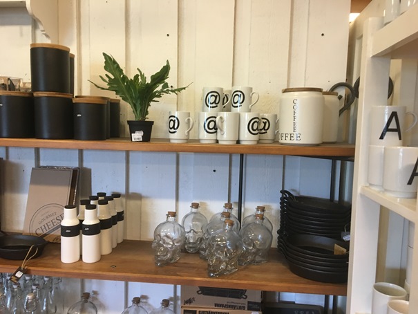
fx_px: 350
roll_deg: -1.9
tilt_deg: -5.3
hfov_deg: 61.6
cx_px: 209
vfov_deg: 48.2
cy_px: 157
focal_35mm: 29
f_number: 2.2
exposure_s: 1/33
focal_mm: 4.15
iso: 125
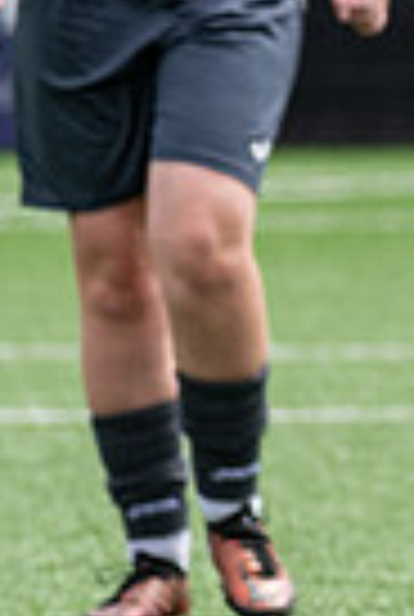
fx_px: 20011
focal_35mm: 1166
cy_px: 337
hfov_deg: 1.2
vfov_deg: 1.8
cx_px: 1450
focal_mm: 135
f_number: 3.2
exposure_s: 1/2500
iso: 200
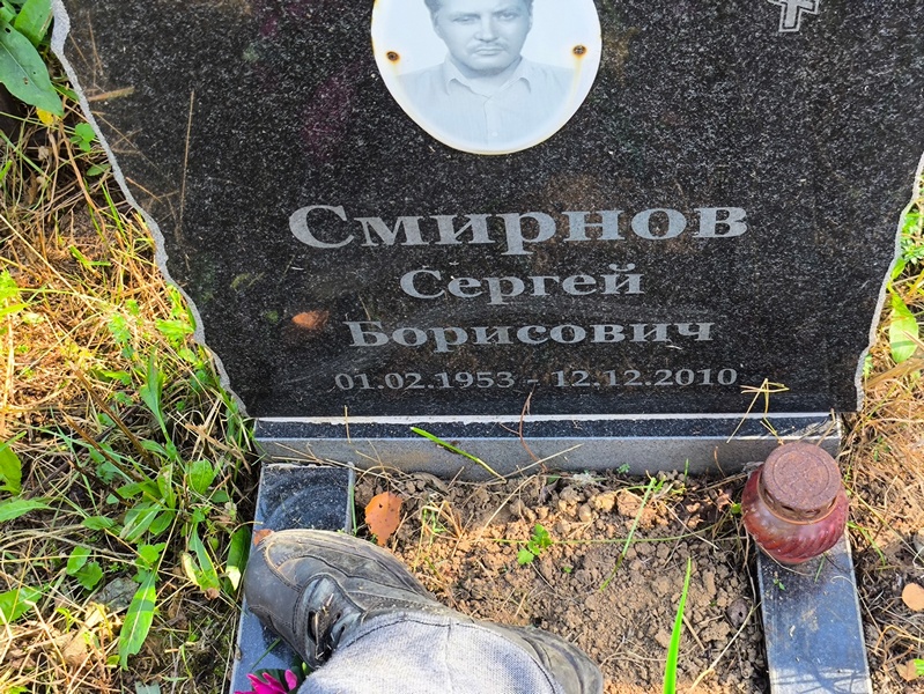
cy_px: 347
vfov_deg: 29.1
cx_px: 462
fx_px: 1335
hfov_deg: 38.2
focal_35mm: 50
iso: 50
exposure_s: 1/100
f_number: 1.7
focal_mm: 4.71
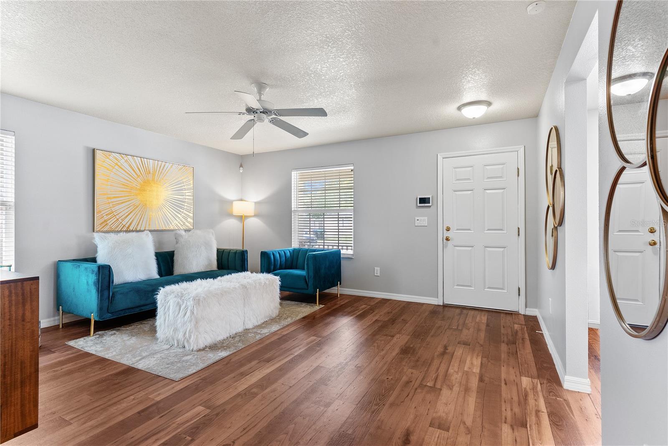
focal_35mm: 17
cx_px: 334
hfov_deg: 93.3
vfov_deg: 70.5
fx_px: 316
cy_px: 223
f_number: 8
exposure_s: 1/2.5
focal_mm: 17
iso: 400
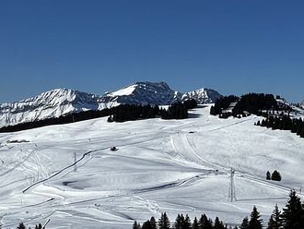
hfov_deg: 24.2
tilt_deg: +0.1
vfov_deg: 23.3
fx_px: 554
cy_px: 114
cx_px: 454
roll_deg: +0.1
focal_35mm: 63
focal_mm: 1.57
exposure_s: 1/4386
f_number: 1.8
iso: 40
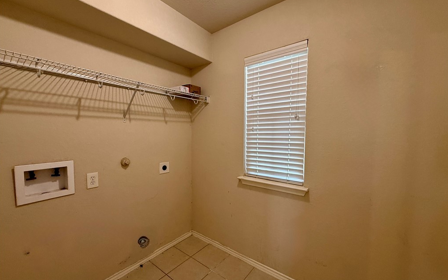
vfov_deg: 74.8
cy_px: 145
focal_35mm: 15
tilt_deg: -3.9
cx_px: 225
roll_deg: -0.3
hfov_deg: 101.5
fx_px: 183
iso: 250
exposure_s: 1/60
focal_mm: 2.22
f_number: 2.2
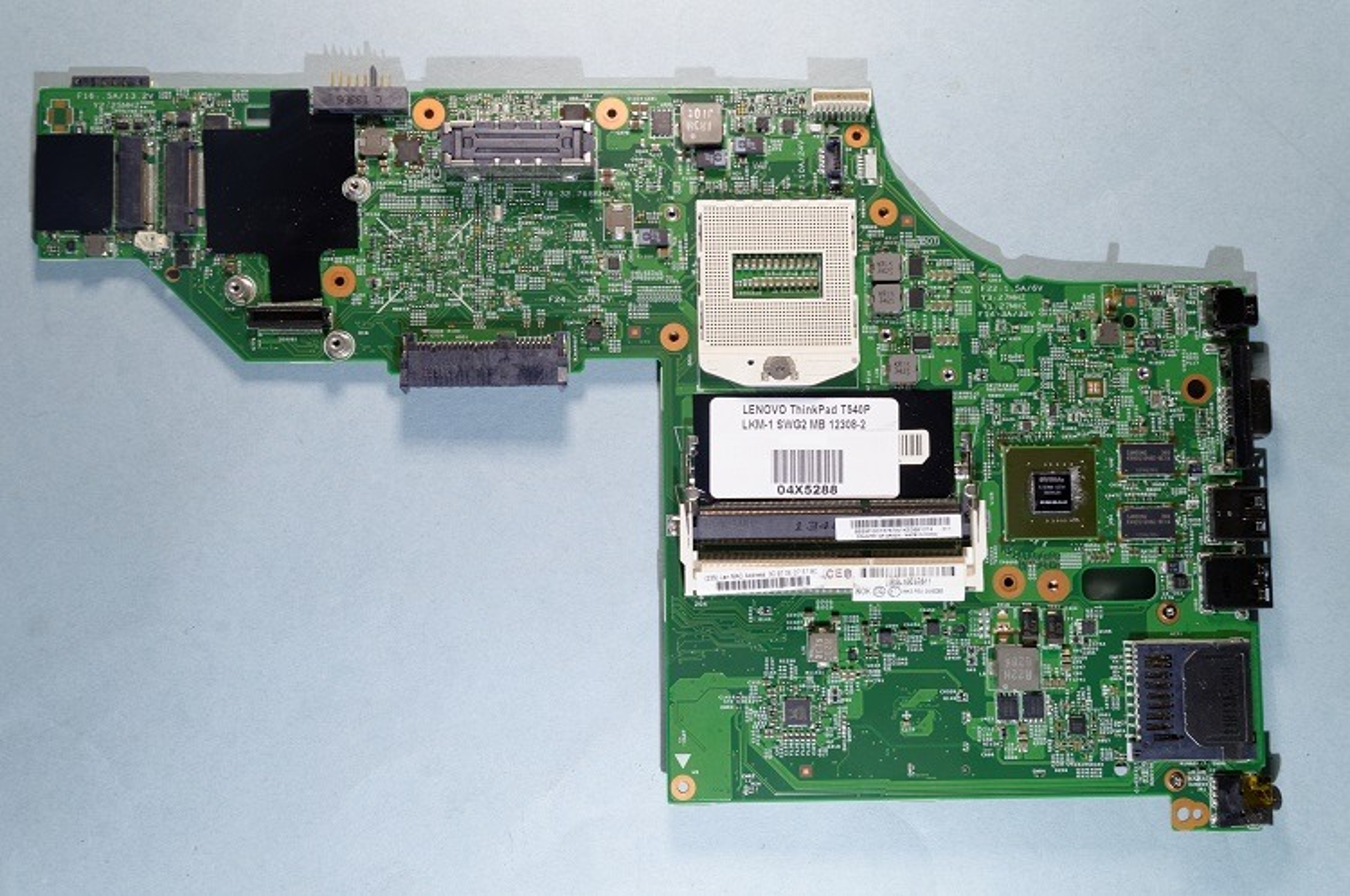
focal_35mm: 34
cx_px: 675
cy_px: 448
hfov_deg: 55.2
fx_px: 1292
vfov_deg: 38.3
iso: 100
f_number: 8
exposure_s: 1/6
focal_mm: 23
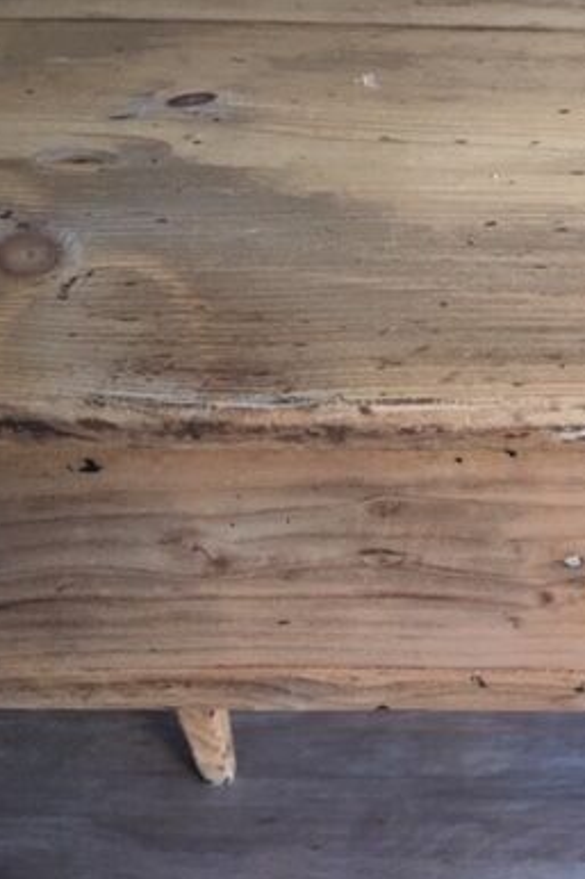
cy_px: 487
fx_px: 1220
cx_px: 674
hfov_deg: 24.8
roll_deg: -0.7
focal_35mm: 50
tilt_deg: -37.4
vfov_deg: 39.6
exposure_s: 1/33
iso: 64
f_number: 2.2
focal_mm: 4.15
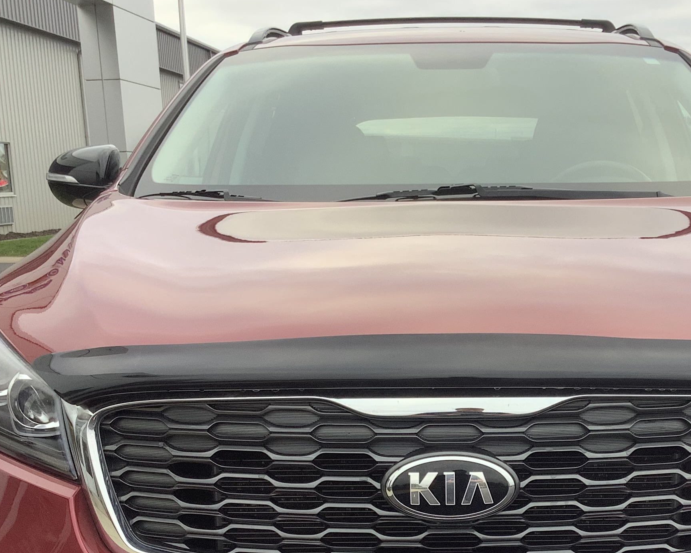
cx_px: 460
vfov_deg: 26.1
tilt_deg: -14.1
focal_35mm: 57
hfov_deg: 32.7
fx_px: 1166
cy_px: 460
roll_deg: +1.4
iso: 40
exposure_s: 1/100
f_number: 2.4
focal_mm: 3.3
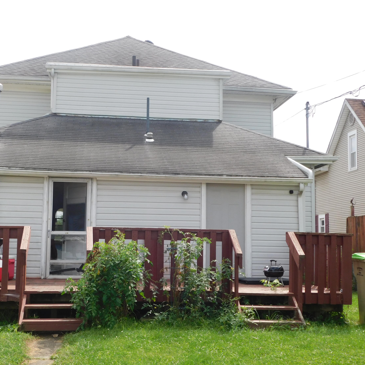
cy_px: 185
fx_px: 573
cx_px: 157
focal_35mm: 48
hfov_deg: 35.3
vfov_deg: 35.4
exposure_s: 1/640
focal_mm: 7.1
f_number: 3.6
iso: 125
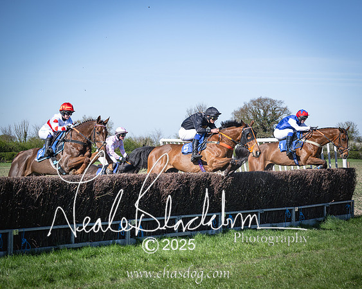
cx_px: 204
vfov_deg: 17.7
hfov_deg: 22.0
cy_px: 146
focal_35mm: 87
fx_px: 929
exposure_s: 1/1600
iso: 200
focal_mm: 73
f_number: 4
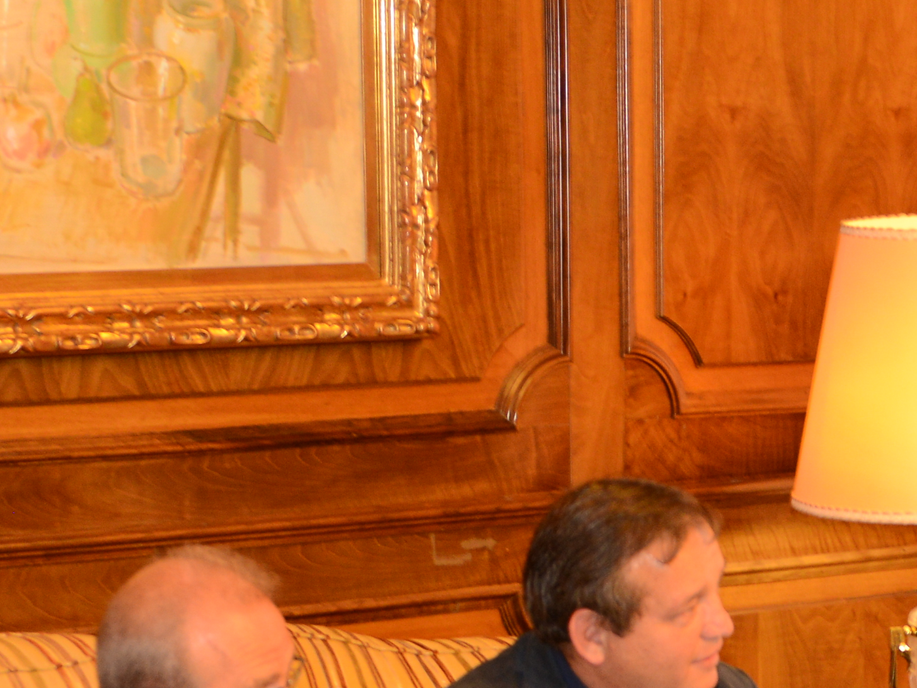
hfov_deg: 15.9
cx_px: 630
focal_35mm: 124
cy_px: 998
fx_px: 3285
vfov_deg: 11.5
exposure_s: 1/50
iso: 800
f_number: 3.2
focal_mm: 34
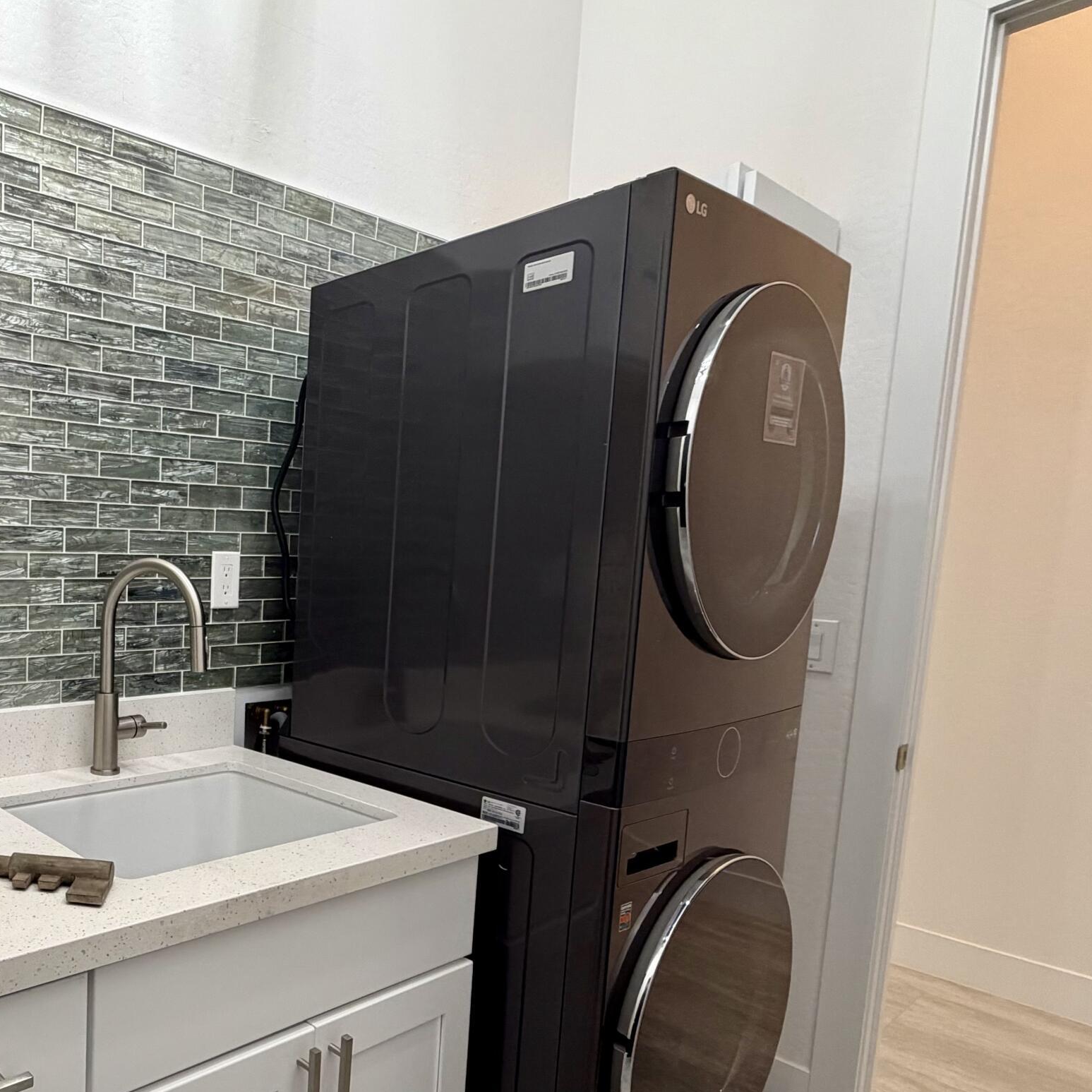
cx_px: 105
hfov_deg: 56.0
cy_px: 635
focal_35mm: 24
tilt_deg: -5.8
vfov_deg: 64.6
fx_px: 857
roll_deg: -1.3
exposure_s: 1/120
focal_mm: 2.22
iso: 200
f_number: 2.2
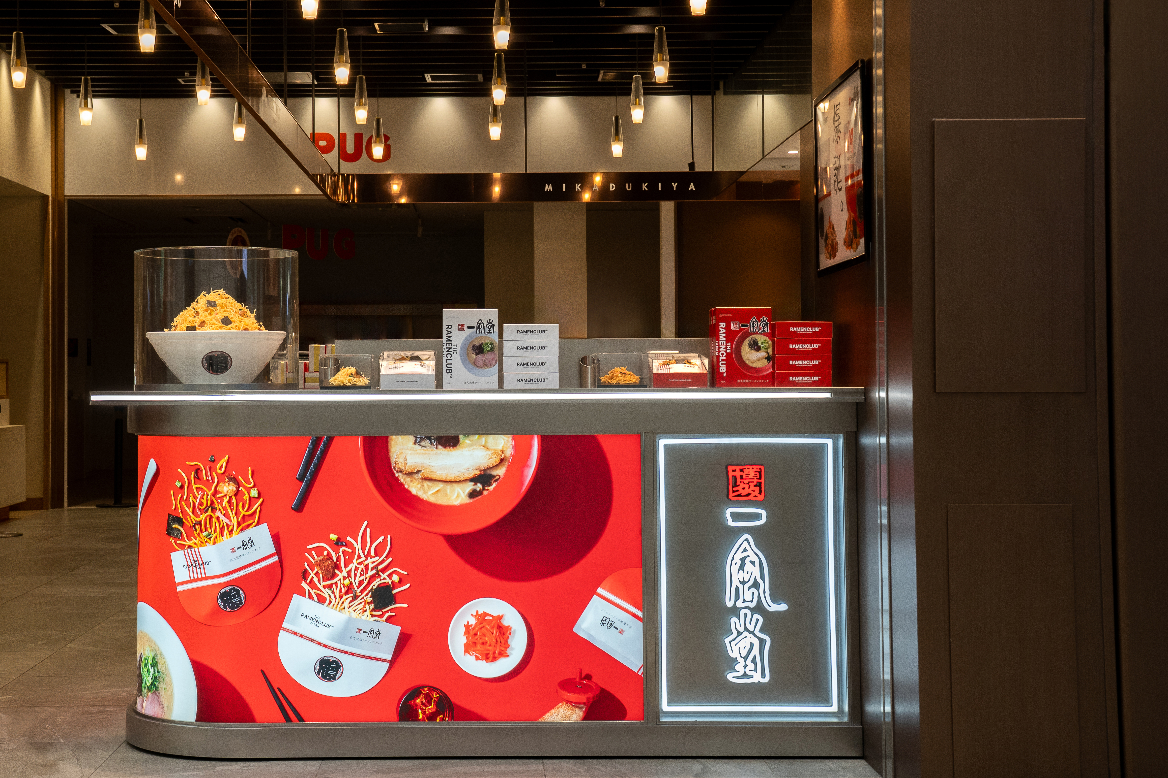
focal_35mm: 57
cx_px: 489
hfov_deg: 35.0
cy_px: 319
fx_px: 1849
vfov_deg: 23.7
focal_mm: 44
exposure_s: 1/60
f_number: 8
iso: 640
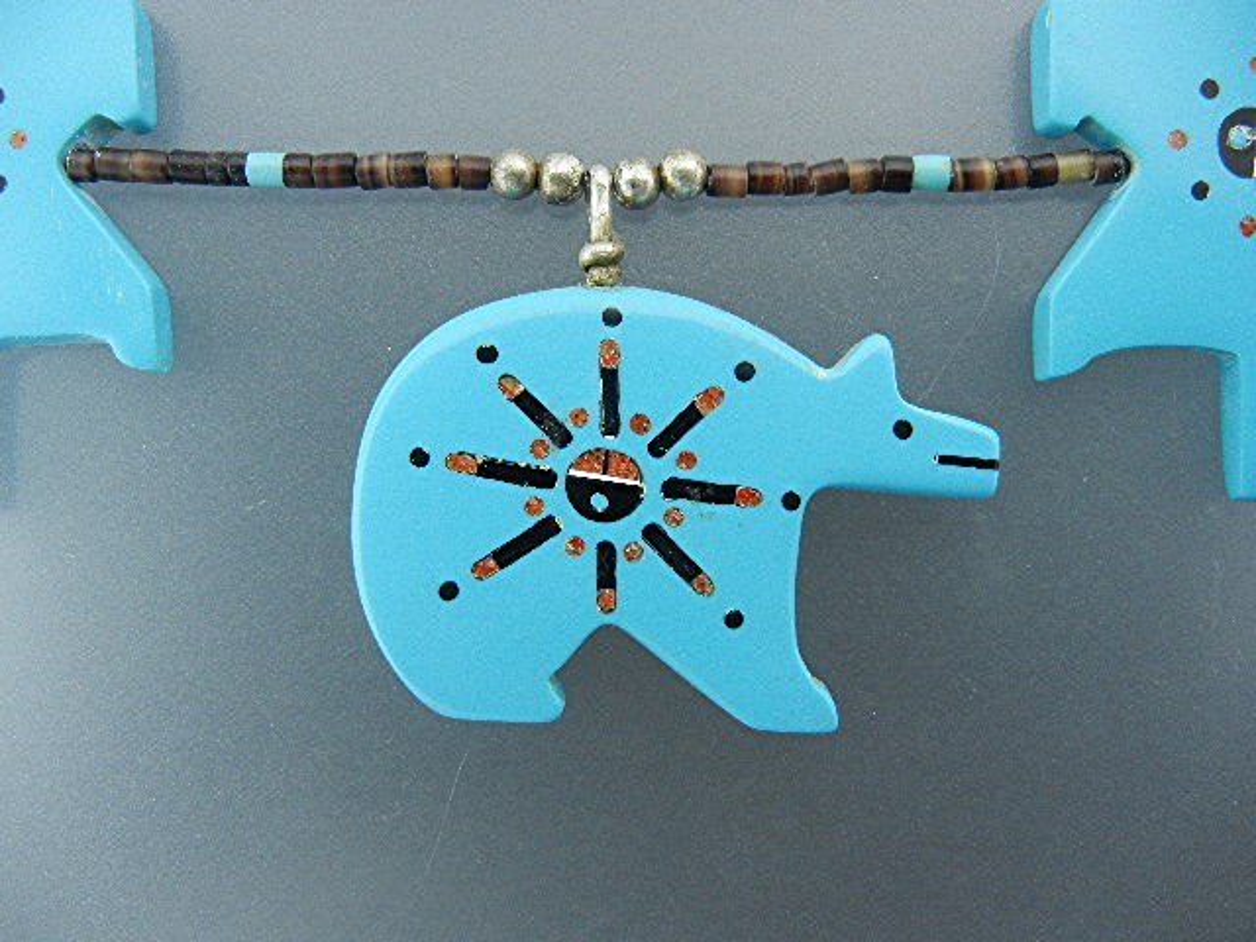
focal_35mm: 34
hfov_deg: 54.0
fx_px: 1234
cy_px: 471
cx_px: 628
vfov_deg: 41.8
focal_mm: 6.2
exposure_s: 1/23.8
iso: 400
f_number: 3.6
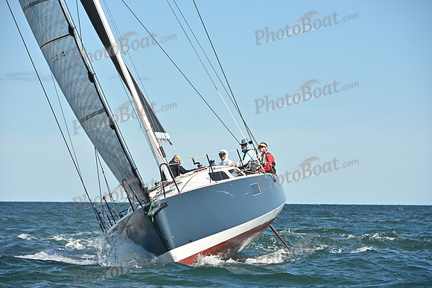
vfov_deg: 6.9
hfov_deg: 10.3
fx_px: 2400
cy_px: 144
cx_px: 216
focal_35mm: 200
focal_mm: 200
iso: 320
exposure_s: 1/1250
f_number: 9
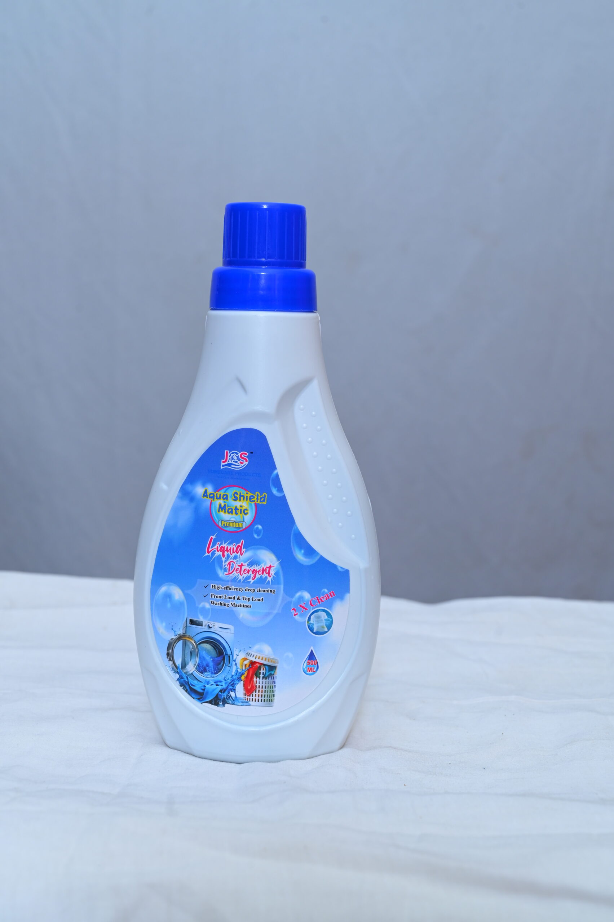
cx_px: 307
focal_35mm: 56
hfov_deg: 24.2
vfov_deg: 35.7
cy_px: 461
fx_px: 1435
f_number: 8
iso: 500
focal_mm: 56
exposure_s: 1/125
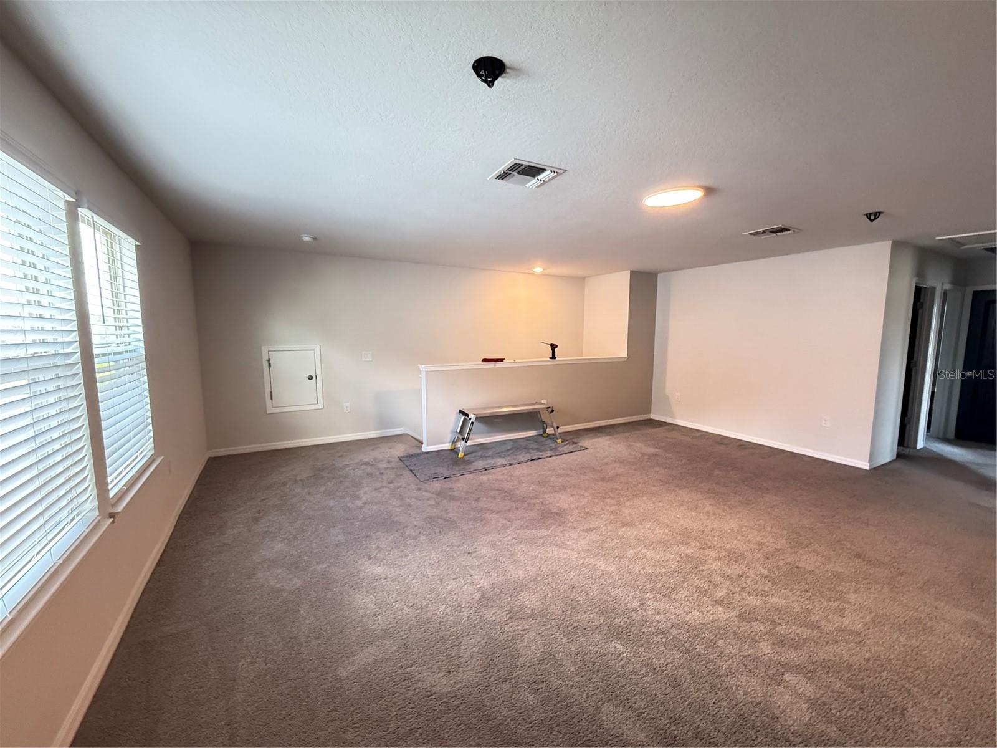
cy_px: 374
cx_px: 498
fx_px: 403
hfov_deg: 102.1
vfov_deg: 85.7
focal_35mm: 14
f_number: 2.2
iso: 640
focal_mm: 2.22
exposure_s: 1/60
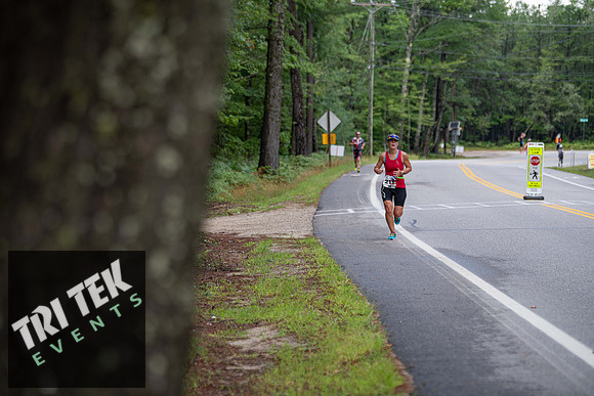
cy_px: 198
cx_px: 297
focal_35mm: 125
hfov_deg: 16.4
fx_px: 2063
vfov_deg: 11.0
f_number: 3.5
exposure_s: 1/400
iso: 250
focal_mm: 125
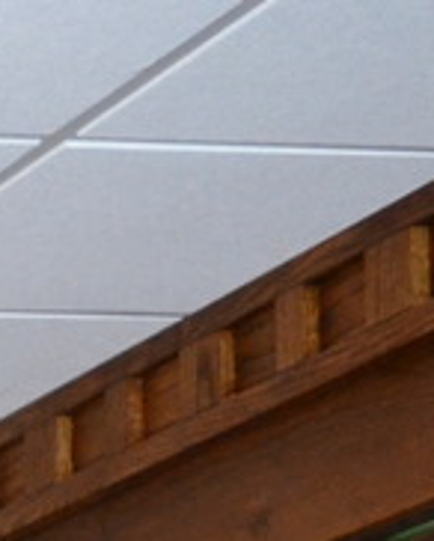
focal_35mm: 225
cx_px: -1415
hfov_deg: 5.7
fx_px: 3607
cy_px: 1462
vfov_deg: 7.7
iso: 1400
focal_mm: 18
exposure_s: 1/60
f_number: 3.5
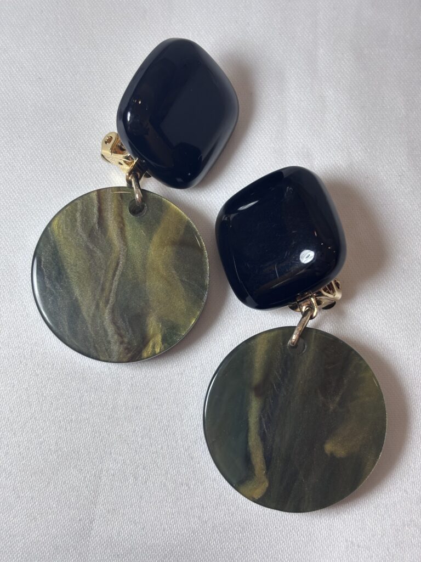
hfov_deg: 28.0
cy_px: 281
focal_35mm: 52
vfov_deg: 36.8
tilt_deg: -80.2
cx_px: 210
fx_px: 843
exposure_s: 1/185
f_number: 1.6
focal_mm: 5.96
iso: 32
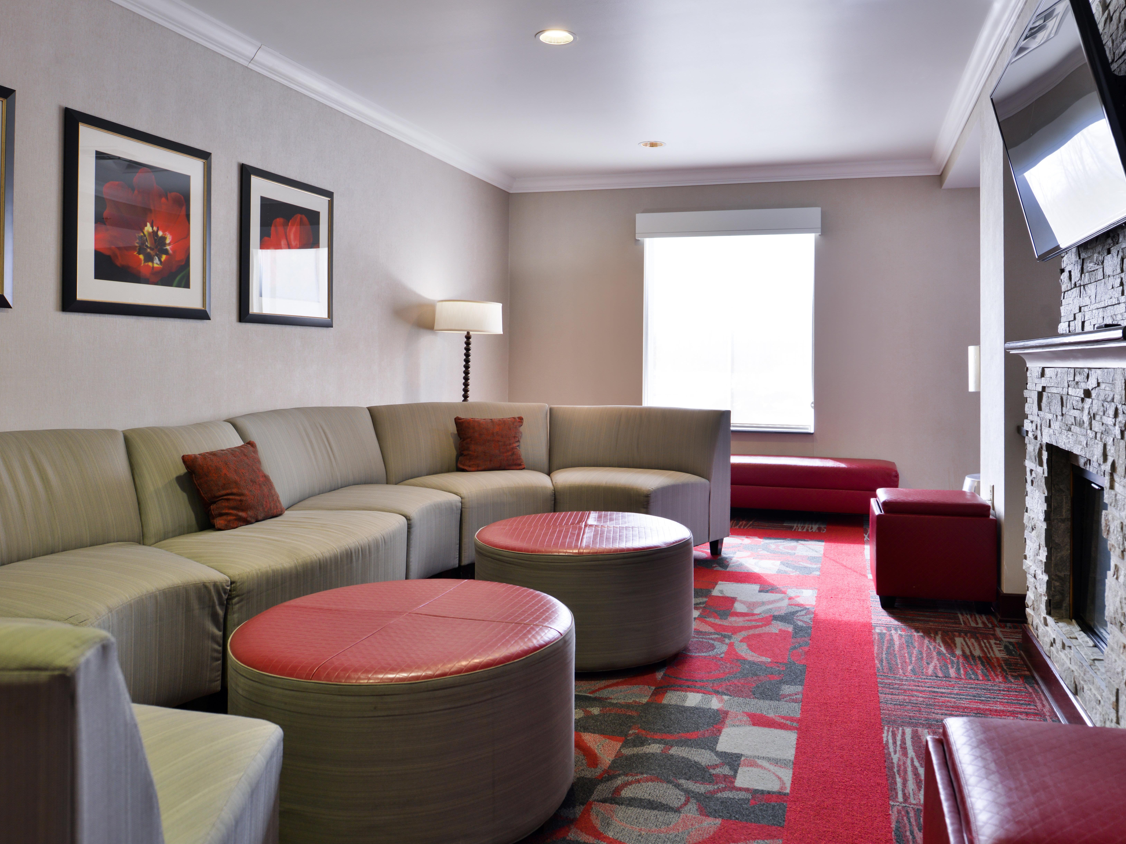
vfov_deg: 53.1
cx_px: 616
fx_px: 846
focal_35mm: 26
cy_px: 423
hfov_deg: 67.2
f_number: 6.3
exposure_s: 1/20
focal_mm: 24
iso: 400
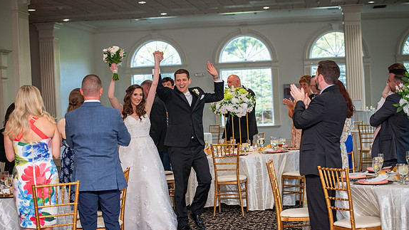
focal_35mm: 74
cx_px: 204
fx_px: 803
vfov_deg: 16.3
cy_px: 132
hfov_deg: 28.6
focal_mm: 70
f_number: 2.8
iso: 800
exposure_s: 1/125
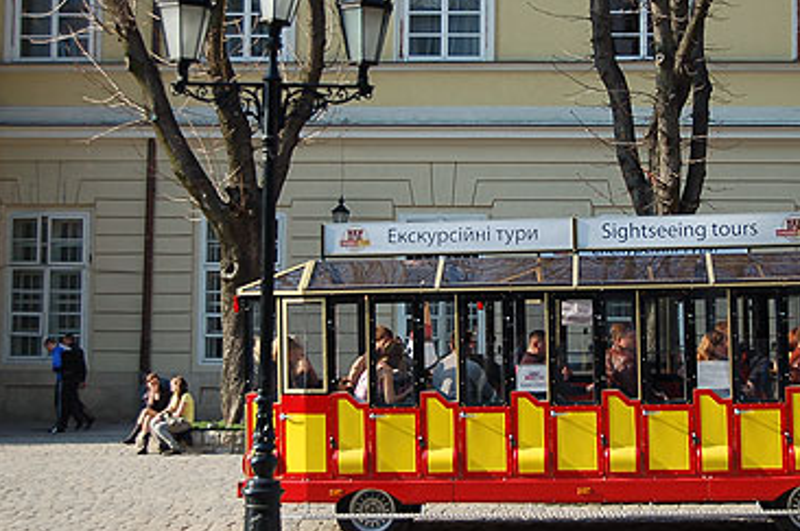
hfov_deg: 28.8
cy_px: 220
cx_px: 470
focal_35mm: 70
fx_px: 1553
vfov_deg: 19.4
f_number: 5
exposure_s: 1/400
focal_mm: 38
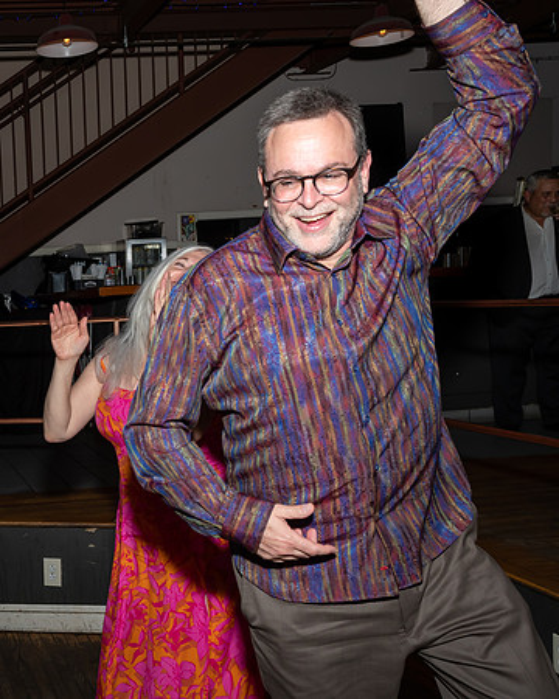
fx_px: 858
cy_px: 381
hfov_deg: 32.8
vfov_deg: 44.3
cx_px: -13
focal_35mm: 41
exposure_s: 1/250
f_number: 6.3
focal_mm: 18
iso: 400
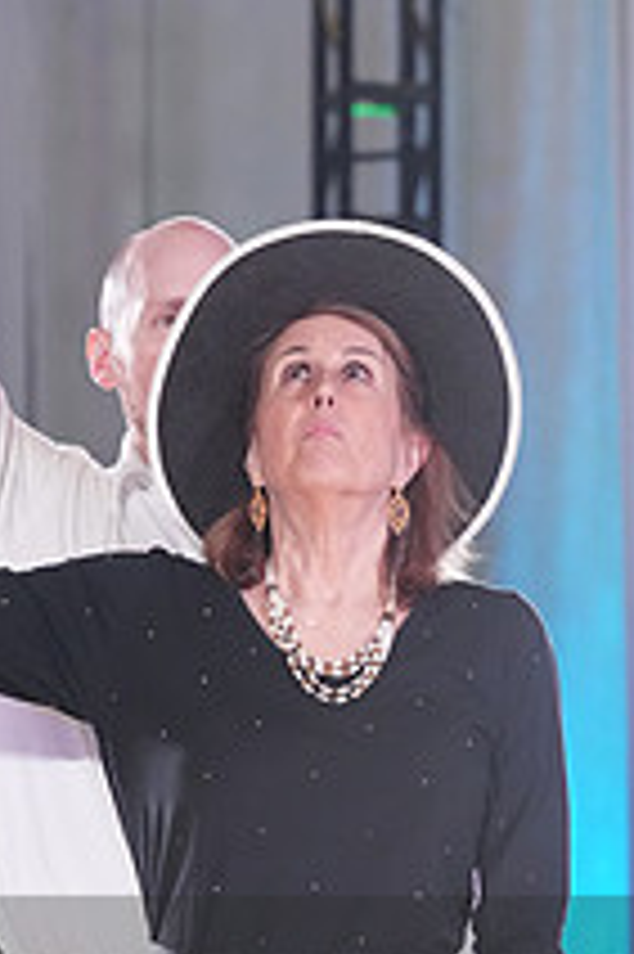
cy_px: 1048
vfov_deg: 7.5
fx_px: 7249
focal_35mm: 274
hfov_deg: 5.0
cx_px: 272
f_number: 4
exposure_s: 1/400
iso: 3200
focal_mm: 100
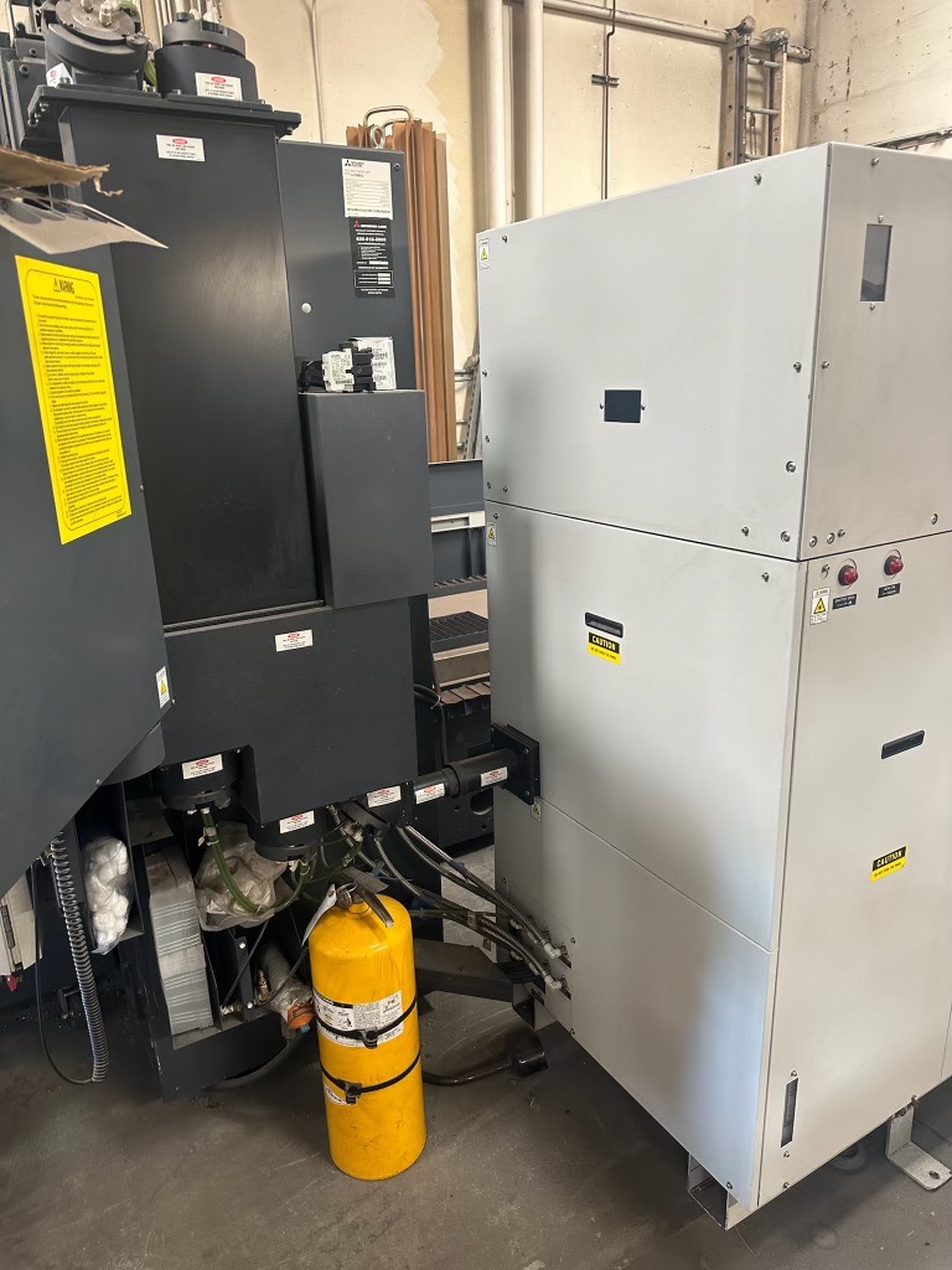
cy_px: 635
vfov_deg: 71.6
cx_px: 476
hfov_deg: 56.8
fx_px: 880
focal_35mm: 24
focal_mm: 6.86
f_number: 1.78
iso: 160
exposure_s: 1/60
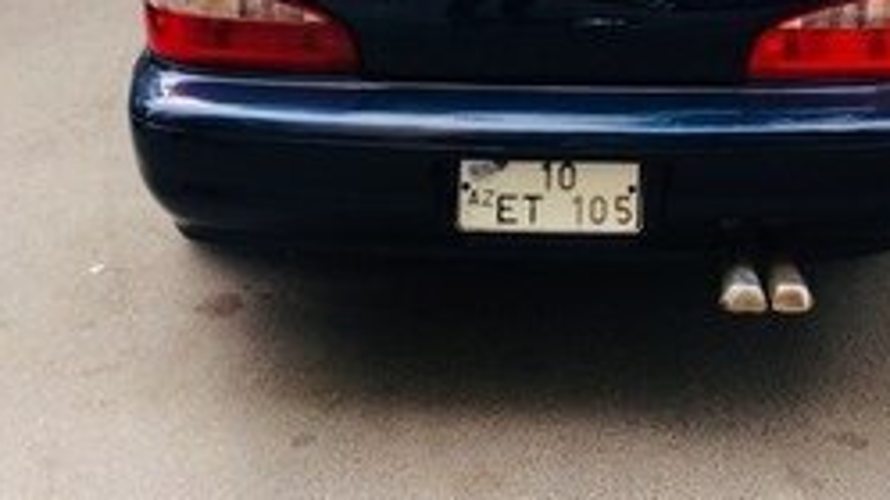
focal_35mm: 63
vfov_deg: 17.7
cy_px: -182
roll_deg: -2.1
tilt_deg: -10.5
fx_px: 1487
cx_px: 568
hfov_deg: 33.1
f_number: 2.2
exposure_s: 1/102
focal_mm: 4.15
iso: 32
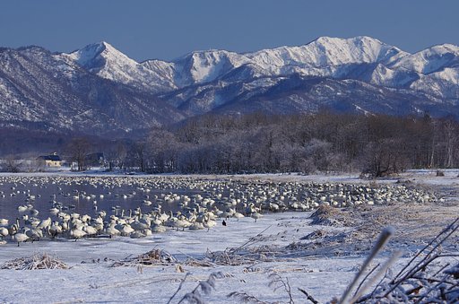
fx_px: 1807
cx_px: 230
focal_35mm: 142
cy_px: 152
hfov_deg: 14.5
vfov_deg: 9.6
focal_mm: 95
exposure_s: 1/320
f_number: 10
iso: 400
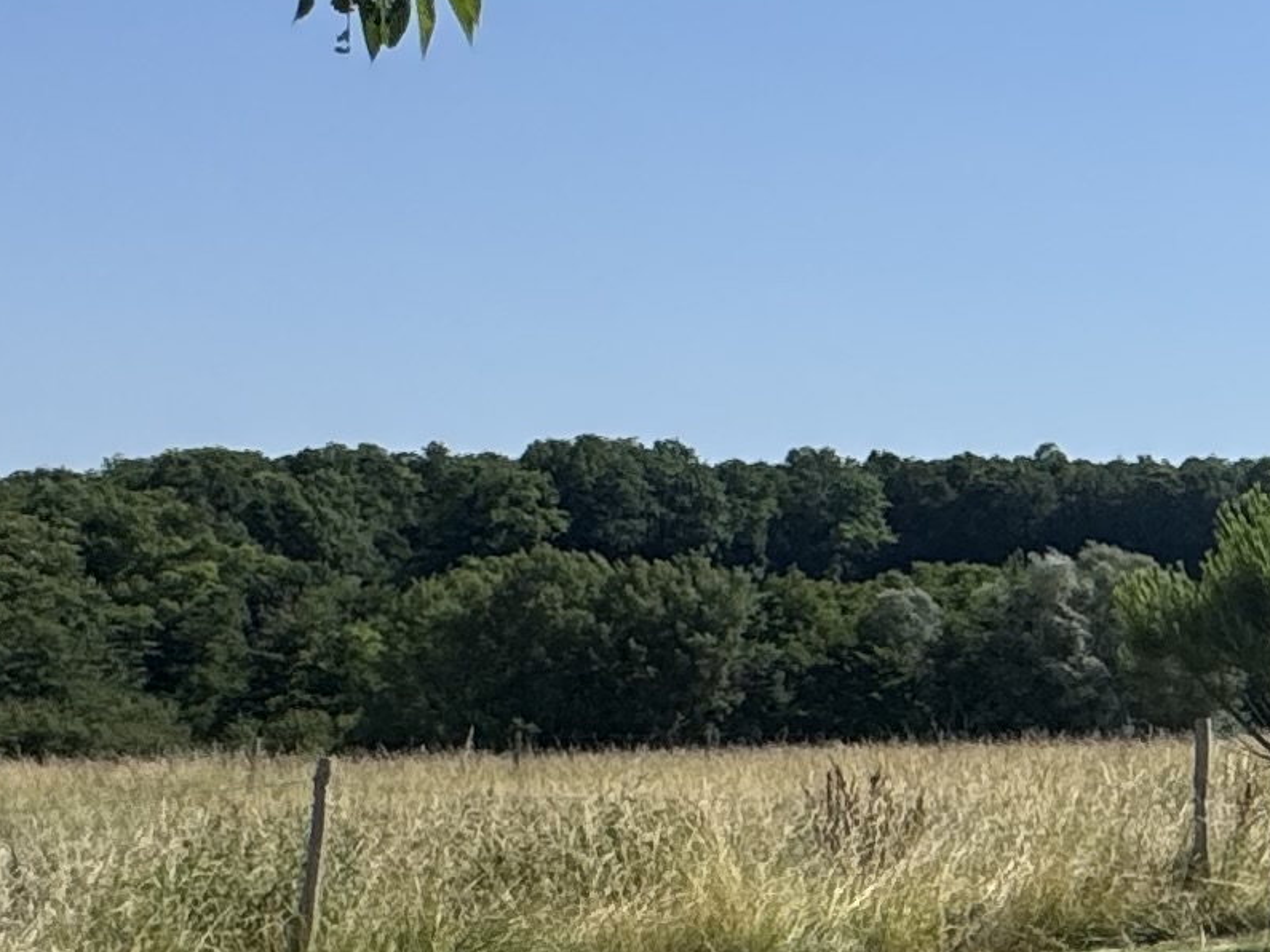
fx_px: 2604
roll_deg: +1.0
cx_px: 2208
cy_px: 455
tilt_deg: +4.4
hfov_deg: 20.5
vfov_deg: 20.7
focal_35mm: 71
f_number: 2.2
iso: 50
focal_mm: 2.22
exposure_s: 1/2985
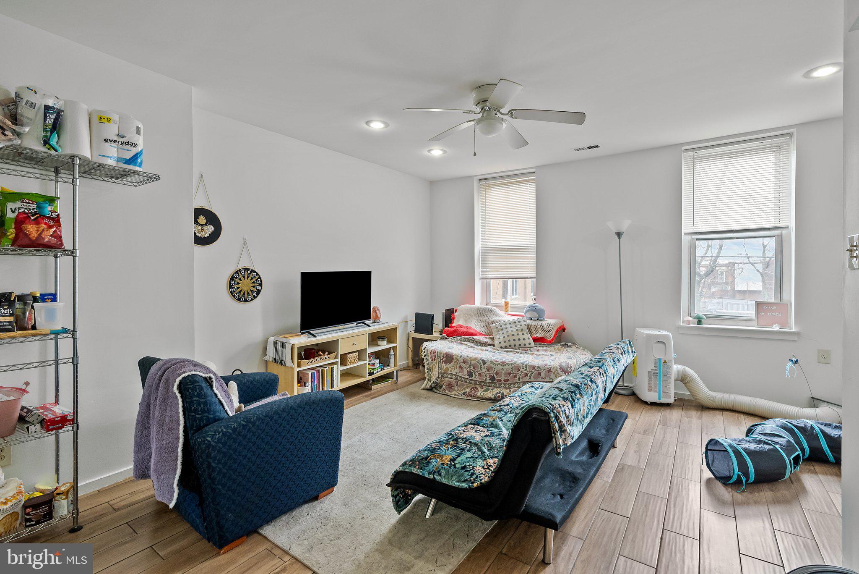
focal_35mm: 16
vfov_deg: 73.8
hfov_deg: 96.7
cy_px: 287
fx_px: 382
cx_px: 430
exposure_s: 1/30
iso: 2500
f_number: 8
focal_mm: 16
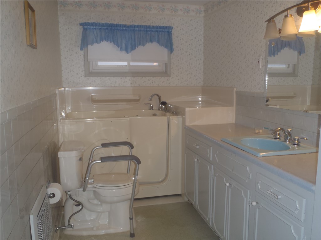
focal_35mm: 28
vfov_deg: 49.7
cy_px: 120
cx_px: 160
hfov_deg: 63.4
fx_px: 260
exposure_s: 1/30
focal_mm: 5
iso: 100
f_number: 3.9
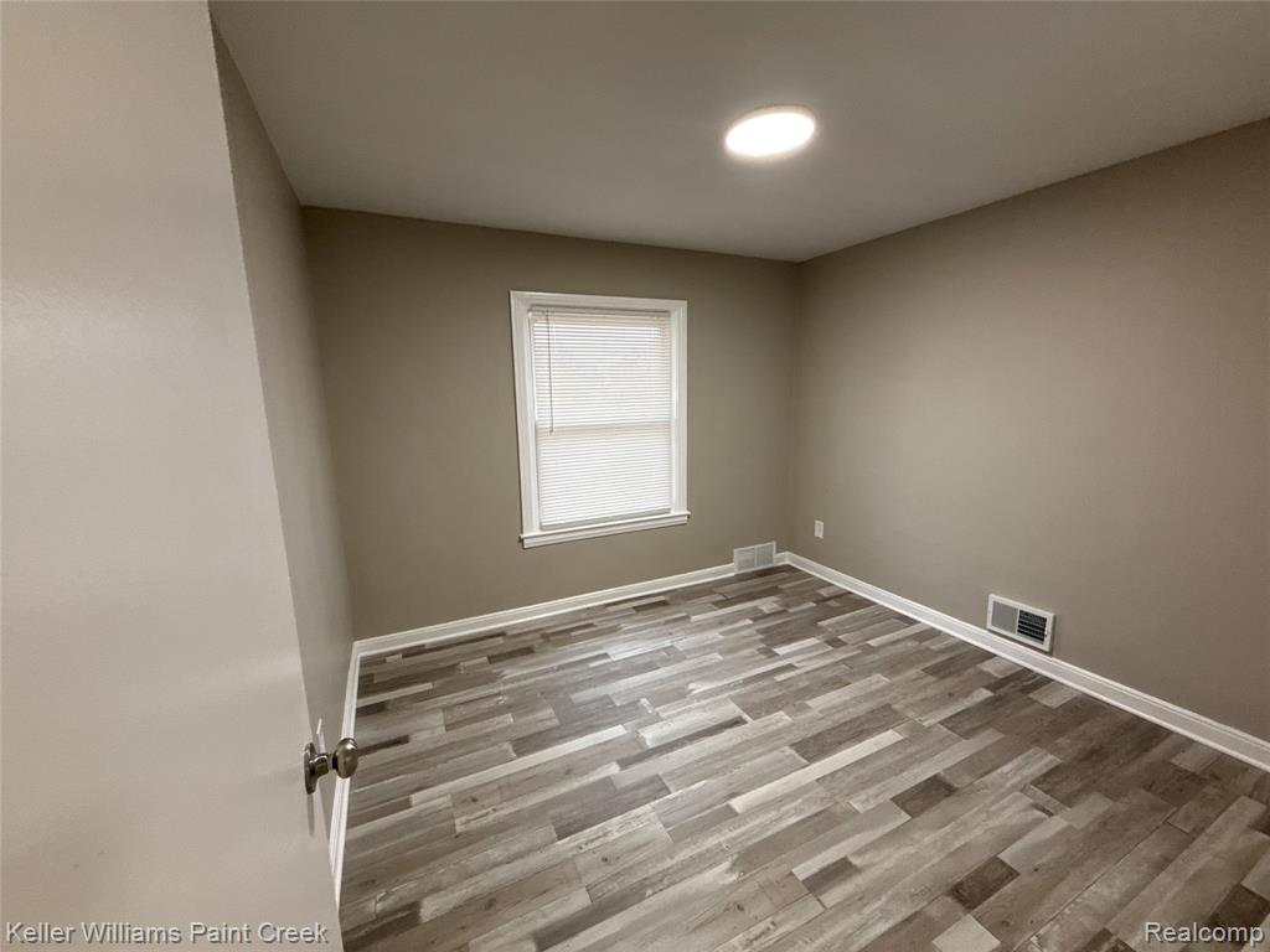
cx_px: 635
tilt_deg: -10.4
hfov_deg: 102.1
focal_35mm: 14
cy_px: 476
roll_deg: +2.0
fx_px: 514
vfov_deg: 85.7
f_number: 2.2
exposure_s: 1/120
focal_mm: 2.22
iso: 250
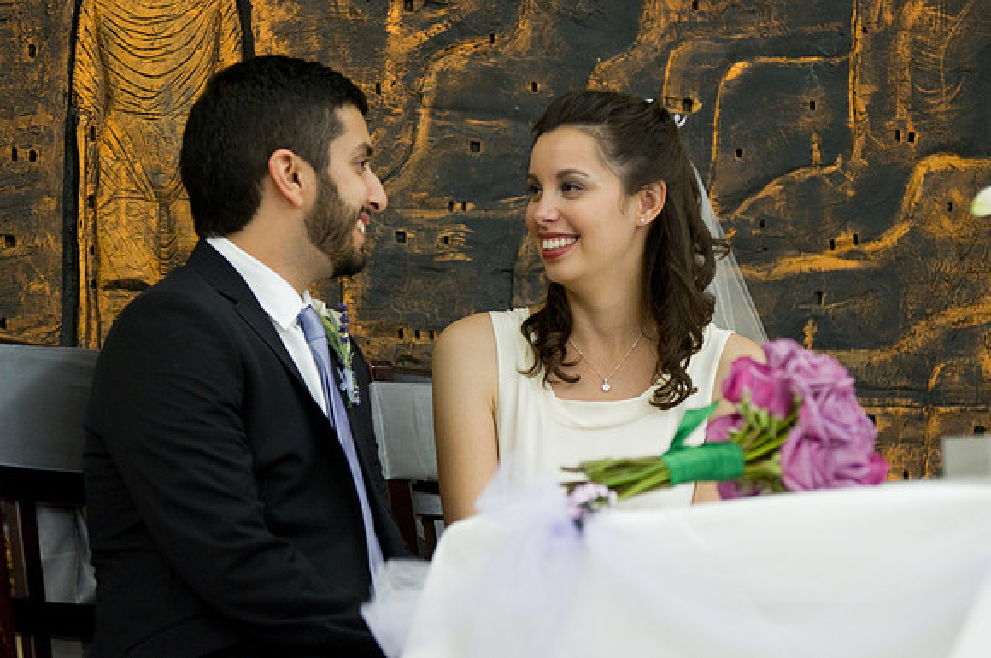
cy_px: 329
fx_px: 5360
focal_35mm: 195
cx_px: 496
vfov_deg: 7.0
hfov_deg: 10.6
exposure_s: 1/40
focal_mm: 130
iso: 1600
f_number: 2.8
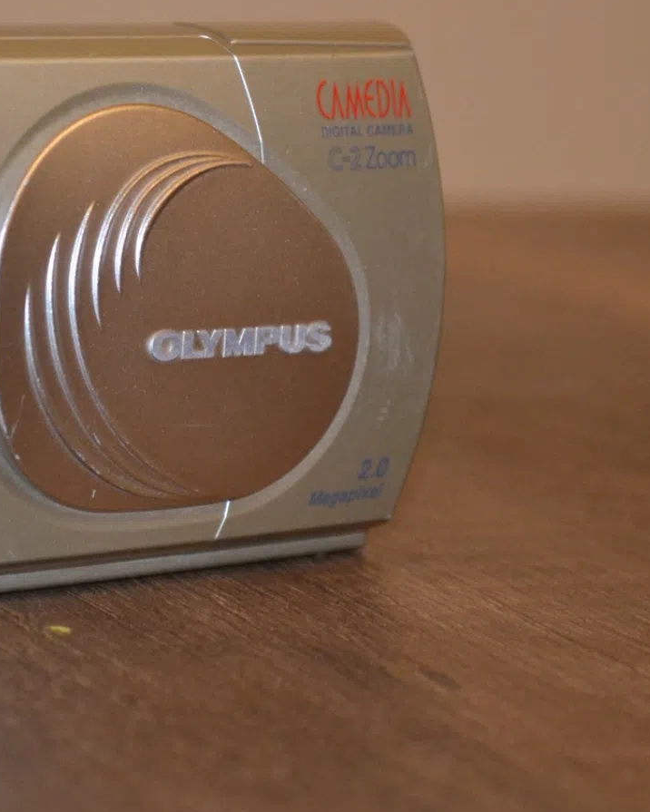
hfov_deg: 8.7
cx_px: 82
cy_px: 252
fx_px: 4258
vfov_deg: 10.9
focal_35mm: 177
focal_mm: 55
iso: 1400
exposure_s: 1/60
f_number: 5.6
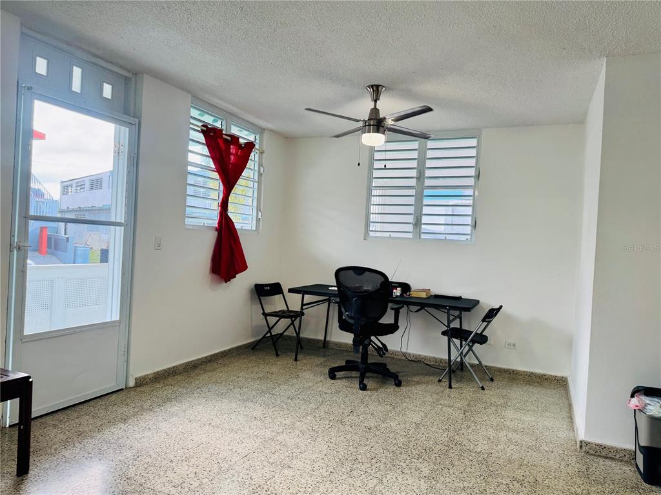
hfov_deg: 71.6
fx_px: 458
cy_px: 248
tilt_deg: -0.7
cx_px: 330
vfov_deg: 56.8
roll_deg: -2.8
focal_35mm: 24
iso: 64
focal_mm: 6.76
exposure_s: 1/120
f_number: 1.78
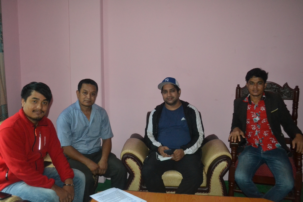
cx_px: 152
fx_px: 278
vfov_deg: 40.0
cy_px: 101
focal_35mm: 33
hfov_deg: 57.2
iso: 3200
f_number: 3.8
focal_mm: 22
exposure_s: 1/60
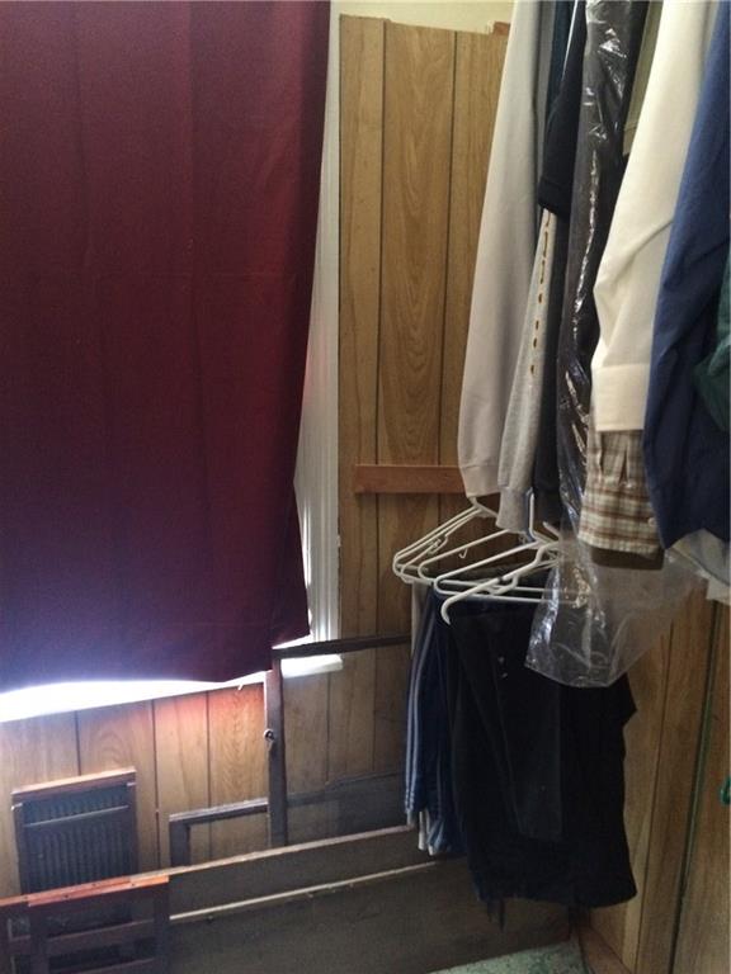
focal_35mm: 29
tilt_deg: -13.5
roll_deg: +0.5
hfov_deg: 48.2
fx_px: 817
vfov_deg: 61.7
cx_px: 366
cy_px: 487
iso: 320
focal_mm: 4.15
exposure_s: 1/15
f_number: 2.2
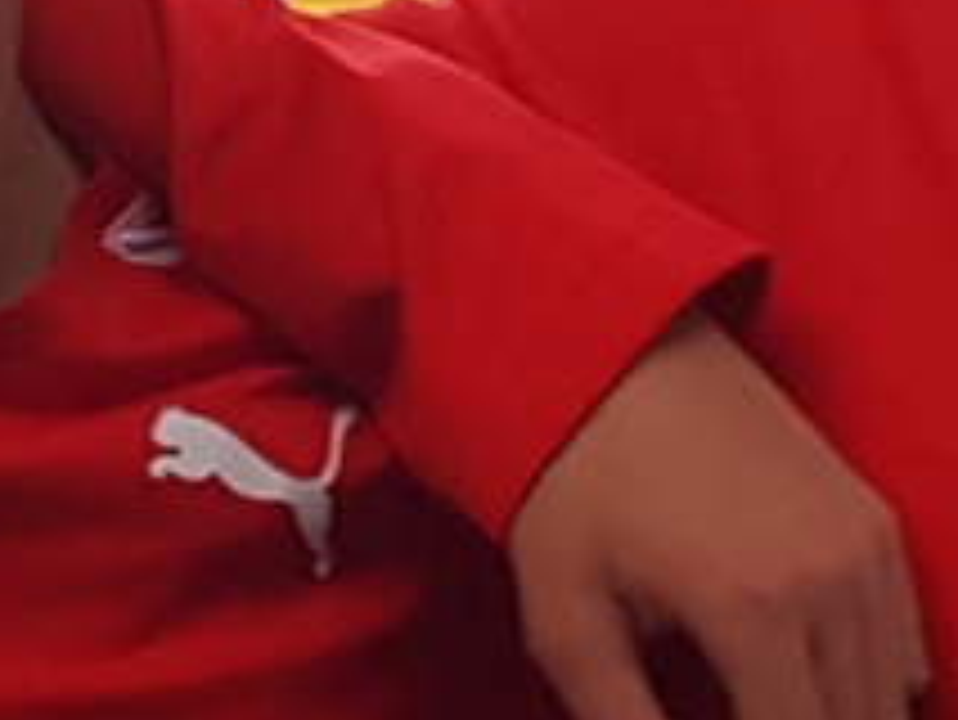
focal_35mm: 195
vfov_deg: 7.6
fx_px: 5400
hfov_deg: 10.0
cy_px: -27
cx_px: -121
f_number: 1.7
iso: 200
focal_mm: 4.2
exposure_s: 1/33
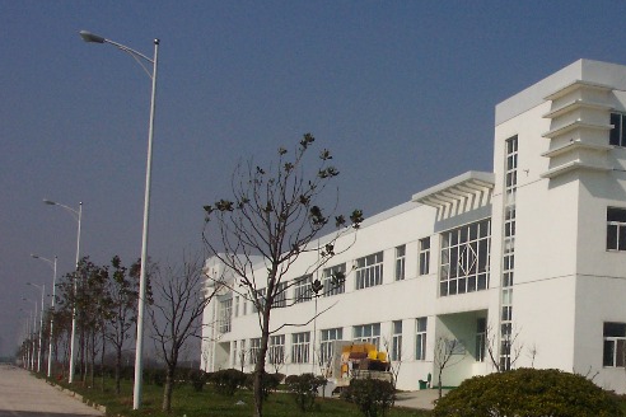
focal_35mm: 61
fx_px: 1061
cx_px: 515
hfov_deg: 31.9
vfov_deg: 22.1
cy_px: 299
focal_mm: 7.5
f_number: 9.5
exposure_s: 1/500
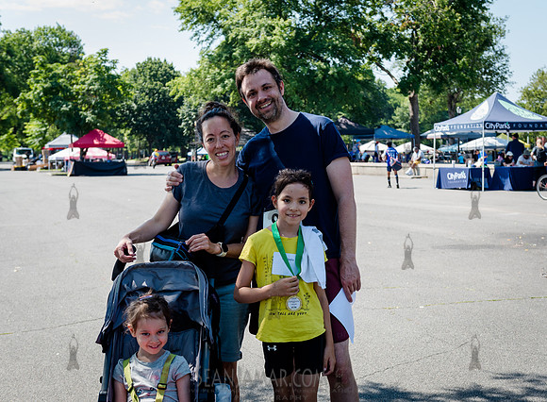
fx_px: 825
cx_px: 304
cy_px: 209
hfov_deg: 36.6
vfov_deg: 27.4
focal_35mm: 53
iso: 200
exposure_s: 1/500
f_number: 4
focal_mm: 45
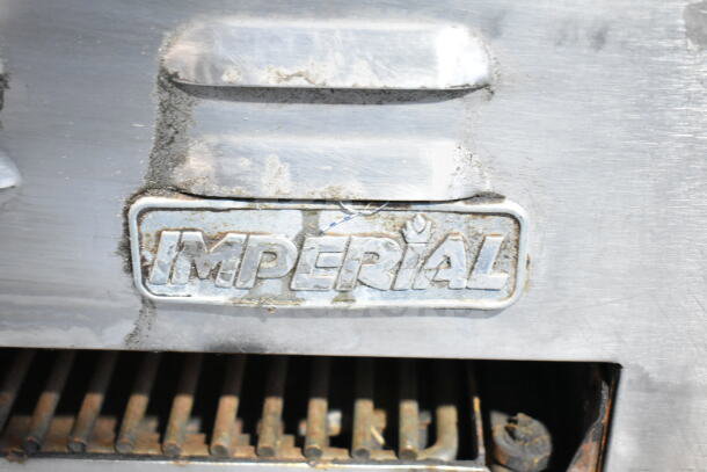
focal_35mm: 57
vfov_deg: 23.8
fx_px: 1120
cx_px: 354
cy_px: 236
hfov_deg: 35.0
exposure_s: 1/60
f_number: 4.8
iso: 4500
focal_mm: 38
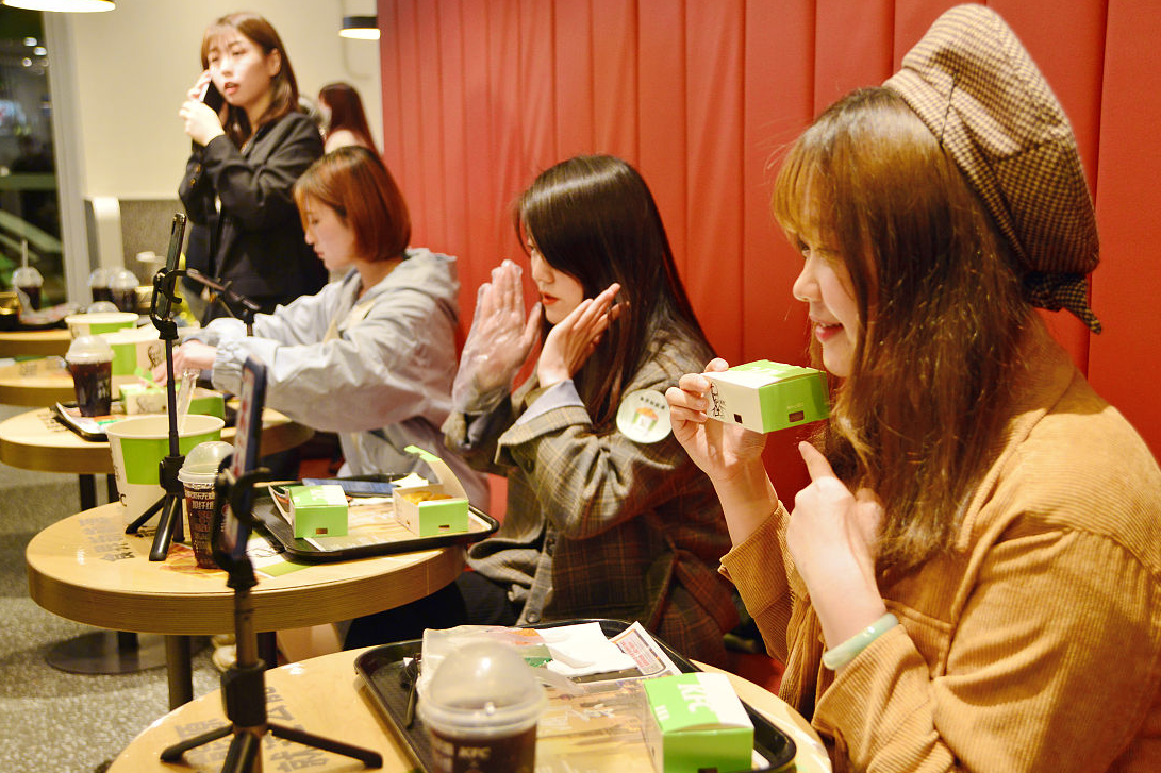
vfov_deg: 30.5
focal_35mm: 44
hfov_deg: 44.5
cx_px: 565
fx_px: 1419
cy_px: 405
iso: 800
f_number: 3.3
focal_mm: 40
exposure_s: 1/100
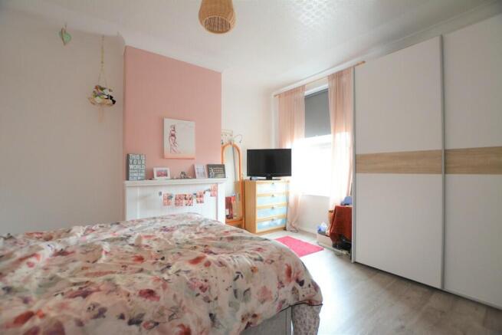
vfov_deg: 77.4
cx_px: 251
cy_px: 168
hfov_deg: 100.4
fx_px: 209
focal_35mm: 15
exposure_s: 1/60
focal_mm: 10
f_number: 4
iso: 1600
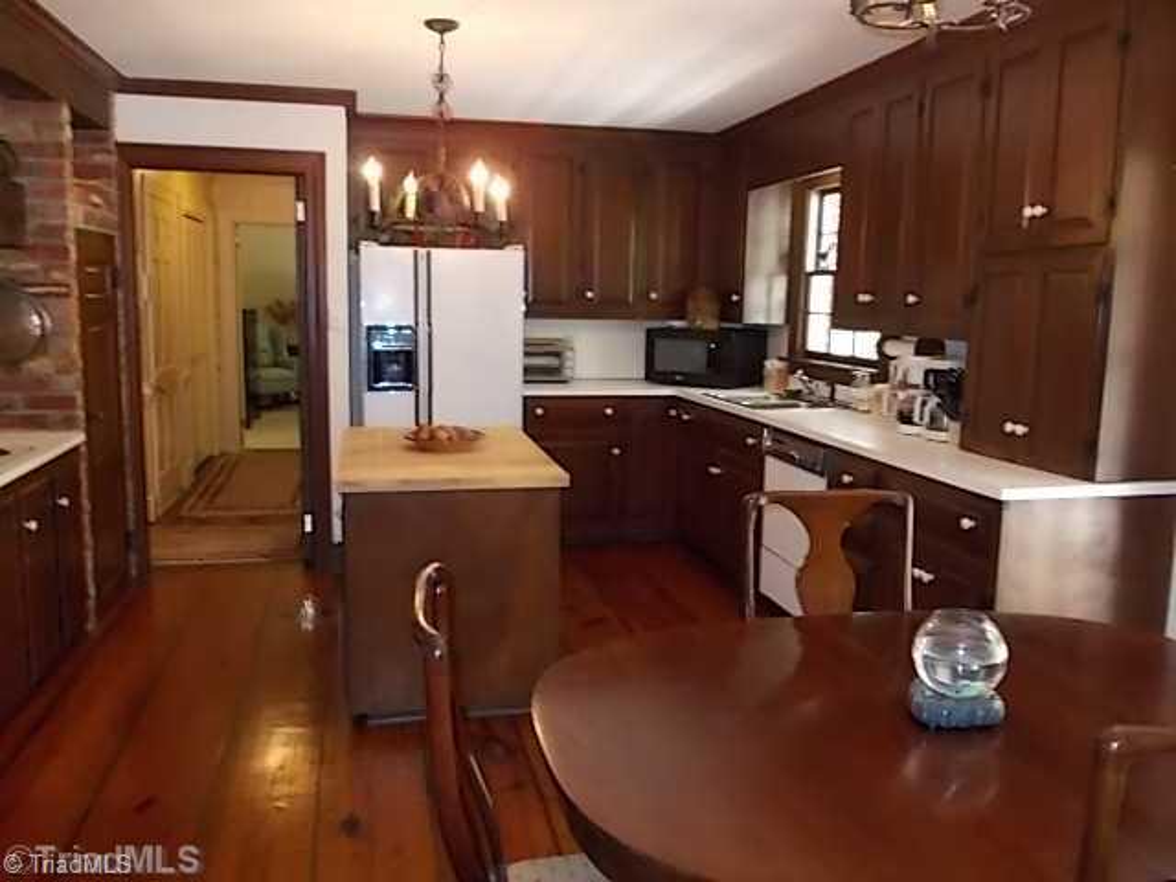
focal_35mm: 28
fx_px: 951
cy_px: 441
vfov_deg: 49.7
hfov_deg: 63.4
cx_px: 588
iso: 200
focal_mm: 4
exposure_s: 1/25
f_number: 2.7
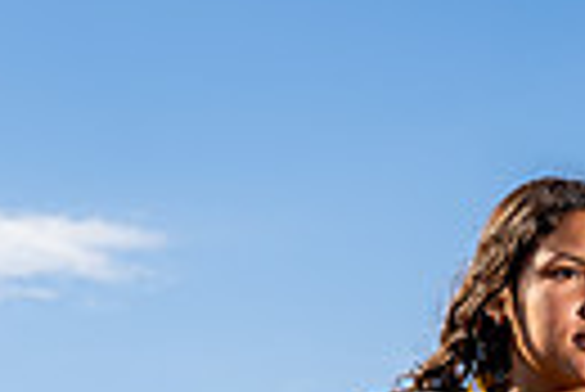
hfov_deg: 15.8
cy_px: 924
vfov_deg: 9.6
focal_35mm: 128
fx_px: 2082
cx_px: 518
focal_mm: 37
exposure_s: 1/1000
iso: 100
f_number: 4
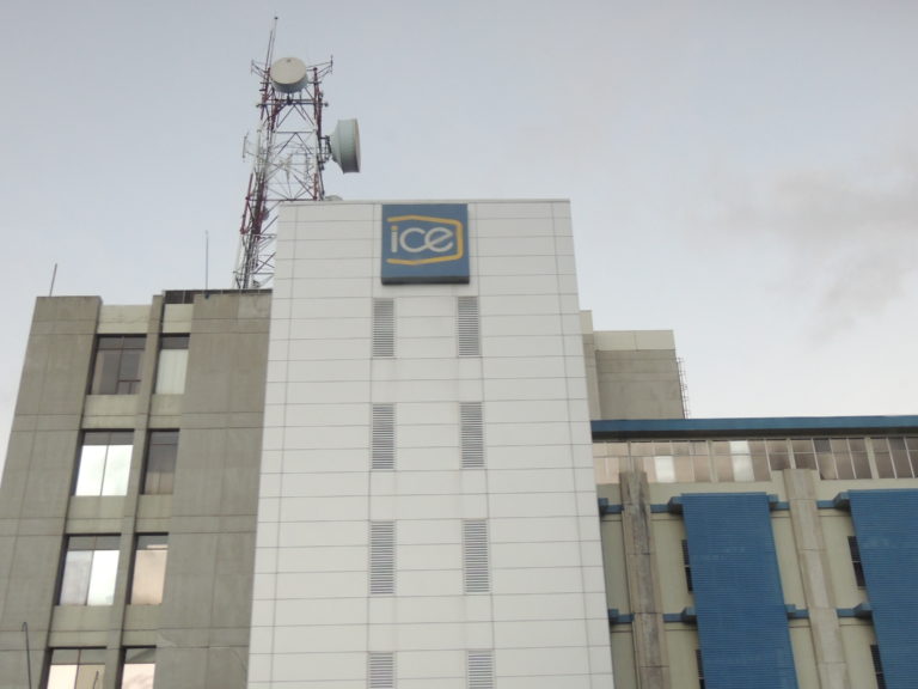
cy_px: 344
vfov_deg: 36.0
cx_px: 459
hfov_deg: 46.8
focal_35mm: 40
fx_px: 1061
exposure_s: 1/125
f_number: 3.3
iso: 640
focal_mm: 7.1
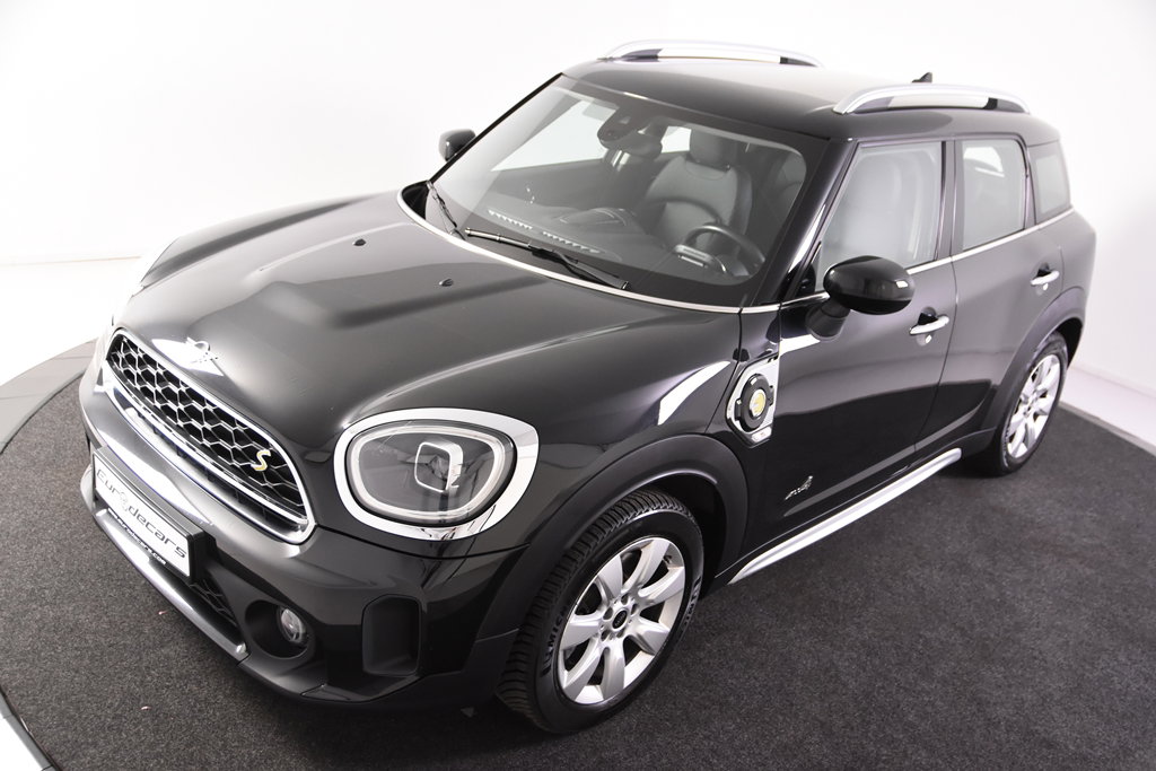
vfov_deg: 40.0
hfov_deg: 57.2
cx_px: 578
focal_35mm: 33
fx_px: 1060
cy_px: 386
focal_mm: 22
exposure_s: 1/50
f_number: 3.5
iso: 1600
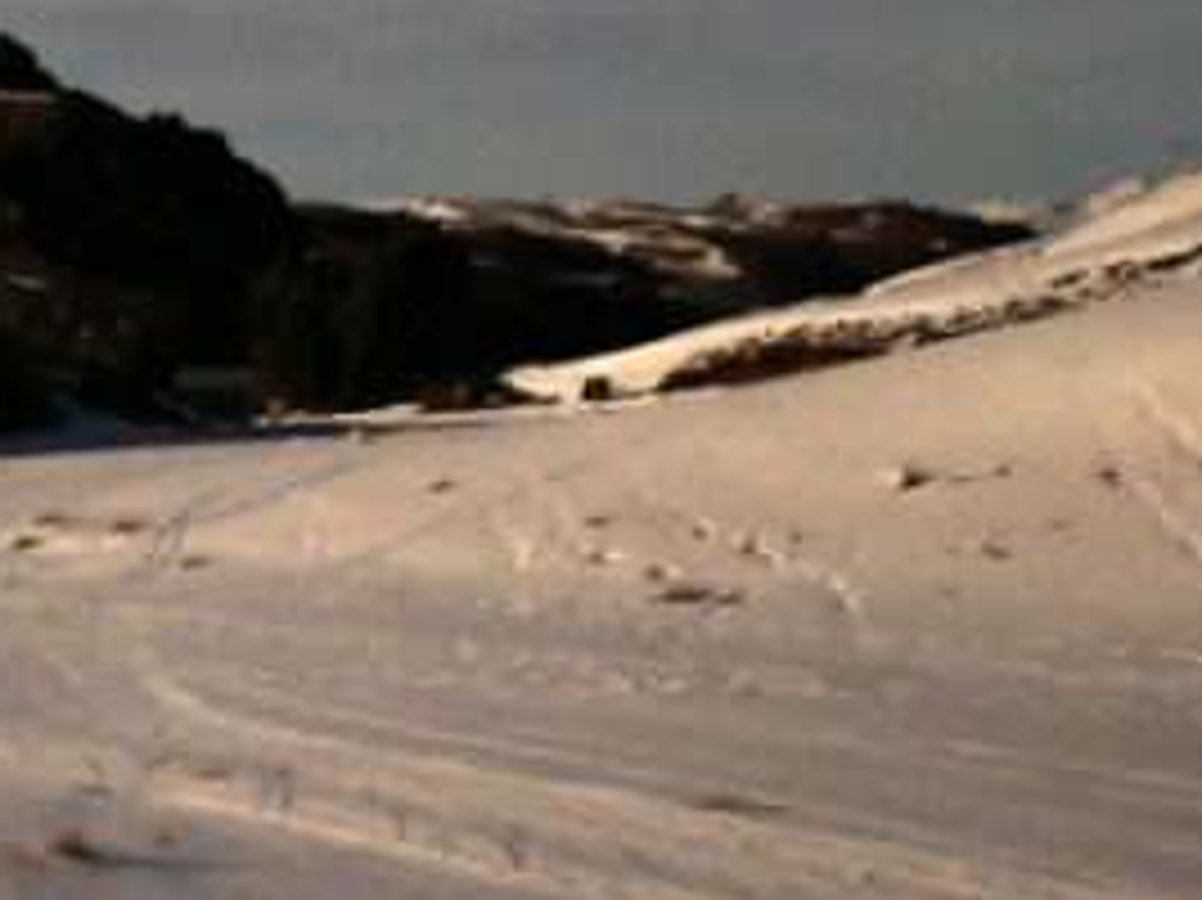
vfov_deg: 12.9
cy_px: 410
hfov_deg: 16.4
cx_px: -243
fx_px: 3991
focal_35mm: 115
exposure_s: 2
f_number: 1.7
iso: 400
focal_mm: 15
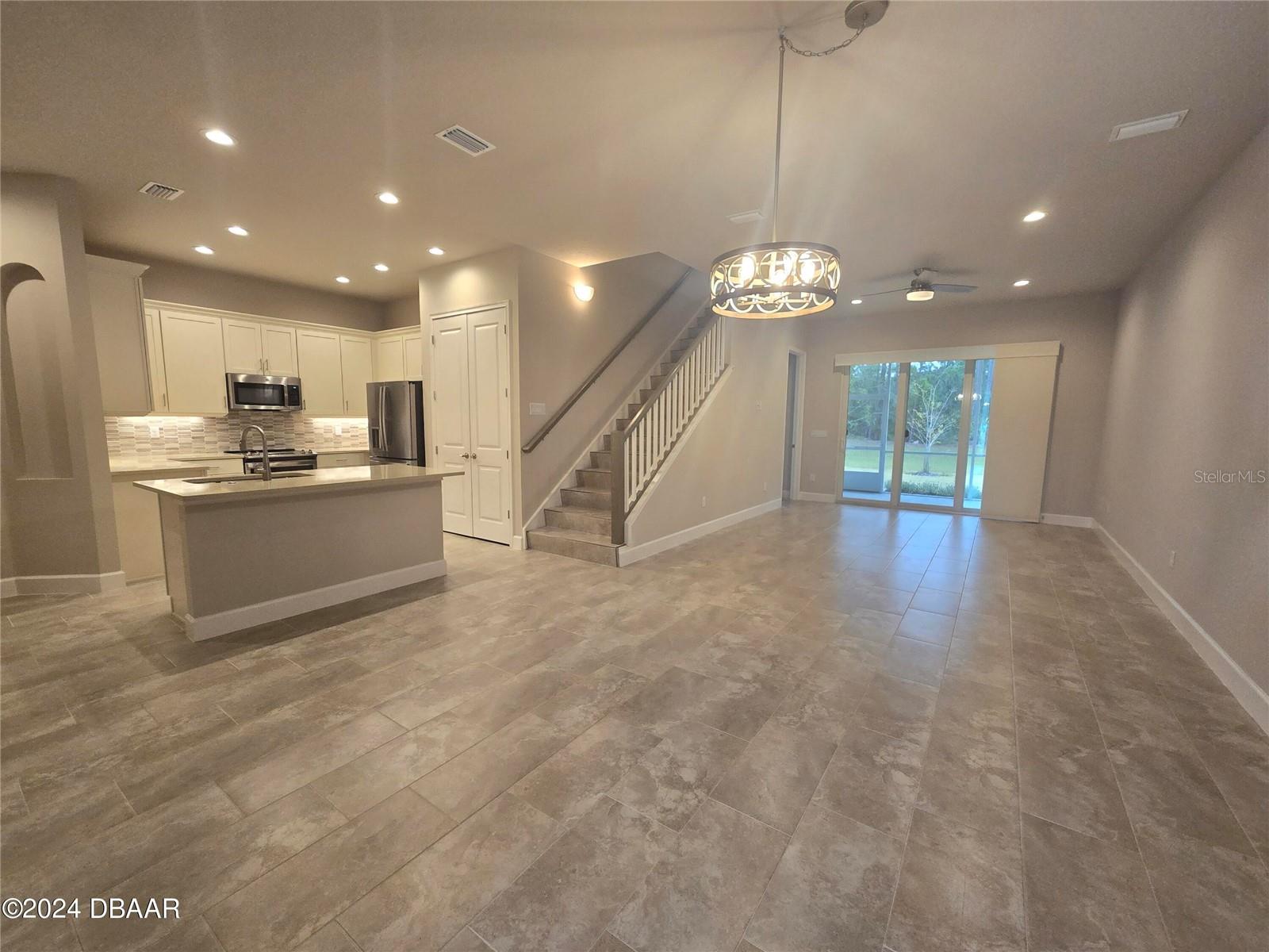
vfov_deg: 89.9
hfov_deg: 106.2
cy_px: 476
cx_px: 634
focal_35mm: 13
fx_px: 477
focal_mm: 2.2
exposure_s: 1/60
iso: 125
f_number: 2.2
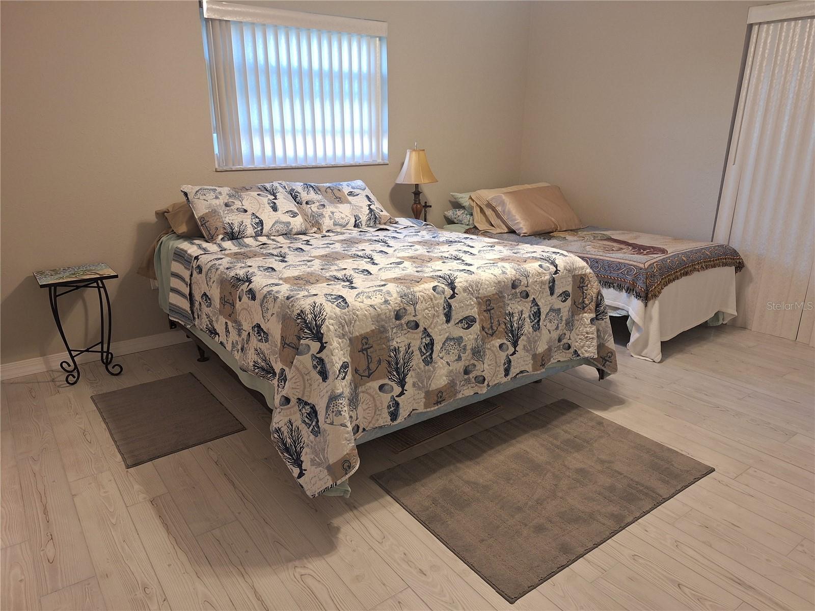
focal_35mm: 23
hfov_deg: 73.9
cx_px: 408
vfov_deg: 58.9
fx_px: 542
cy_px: 306
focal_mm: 5.54
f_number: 1.8
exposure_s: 1/40
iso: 160
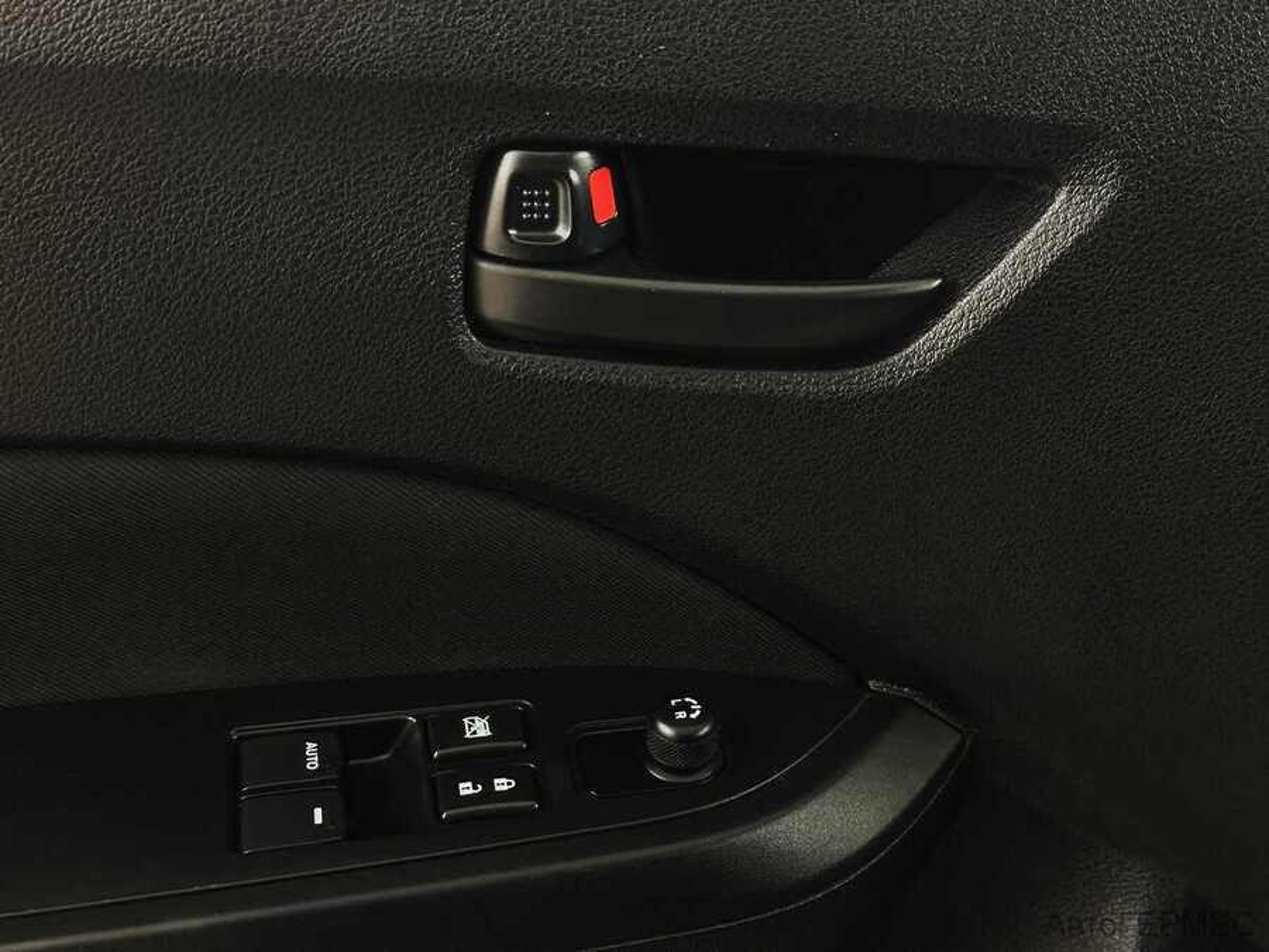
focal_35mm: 48
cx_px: 634
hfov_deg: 39.7
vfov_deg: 30.3
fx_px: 1760
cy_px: 476
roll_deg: +0.0
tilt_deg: -27.6
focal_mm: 6.86
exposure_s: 1/33
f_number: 1.78
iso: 400
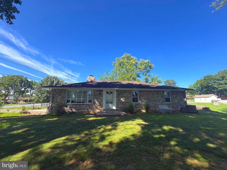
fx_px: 92
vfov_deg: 85.7
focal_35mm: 14
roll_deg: +0.2
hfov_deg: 102.1
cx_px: 114
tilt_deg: +12.2
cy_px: 85
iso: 40
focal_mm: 2.22
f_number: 2.2
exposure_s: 1/771
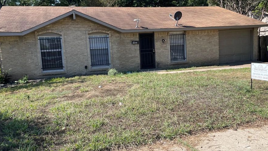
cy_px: 75
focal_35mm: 33
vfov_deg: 35.6
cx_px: 139
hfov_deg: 59.5
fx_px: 234
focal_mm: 4.2
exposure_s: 1/1795
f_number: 1.6
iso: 32
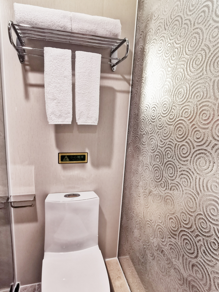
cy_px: 147
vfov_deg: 81.7
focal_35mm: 20
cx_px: 99
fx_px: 169
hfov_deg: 65.8
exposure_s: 1/60
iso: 320
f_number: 2.2
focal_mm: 2.35
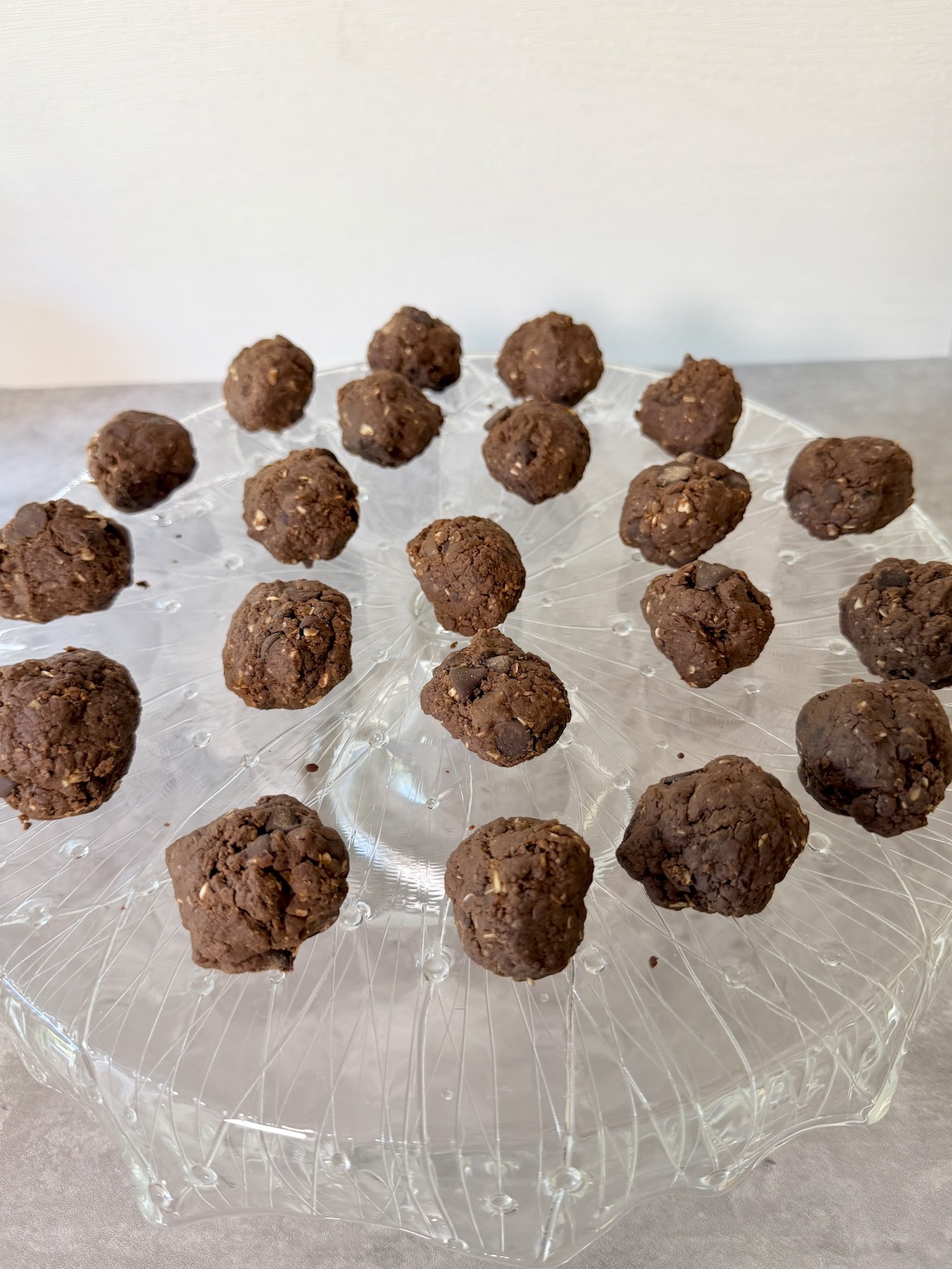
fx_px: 917
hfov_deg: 54.9
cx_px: 483
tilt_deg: -43.4
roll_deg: +2.6
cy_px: 626
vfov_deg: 69.4
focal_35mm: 25
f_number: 1.78
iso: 200
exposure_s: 1/102
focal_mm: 6.76
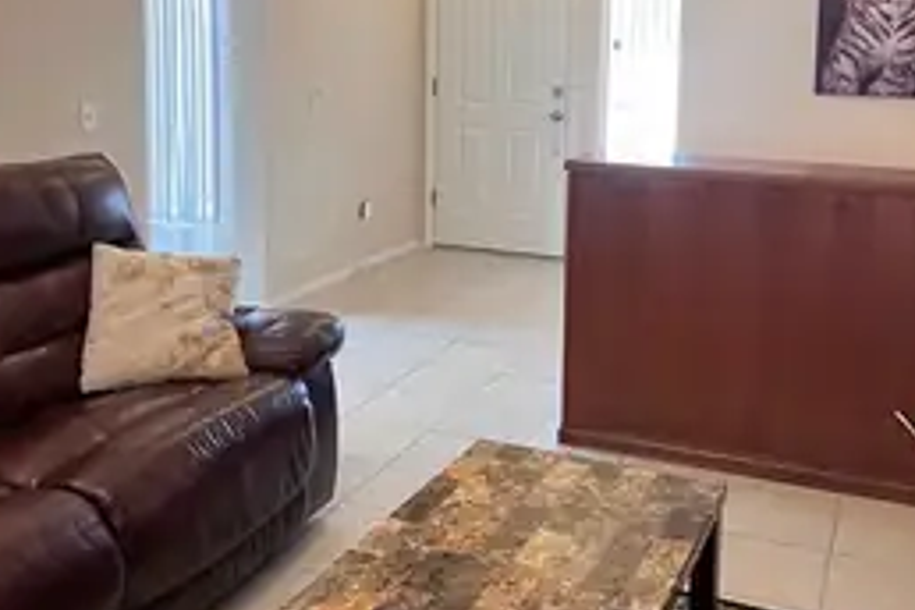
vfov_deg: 31.2
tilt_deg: -6.3
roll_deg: -0.4
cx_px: 479
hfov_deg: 46.4
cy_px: 138
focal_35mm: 42
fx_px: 1067
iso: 500
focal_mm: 5.1
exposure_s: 1/60
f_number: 1.6
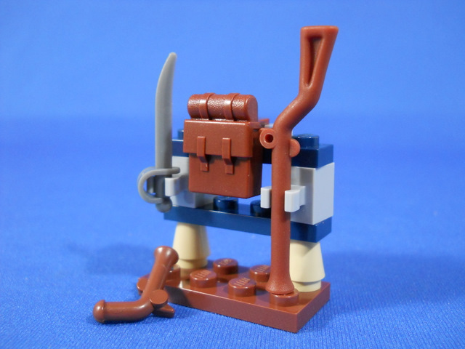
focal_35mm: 41
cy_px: 174
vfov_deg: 35.1
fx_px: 551
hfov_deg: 45.8
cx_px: 232
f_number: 3.1
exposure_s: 1/20
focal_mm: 6.72
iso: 400
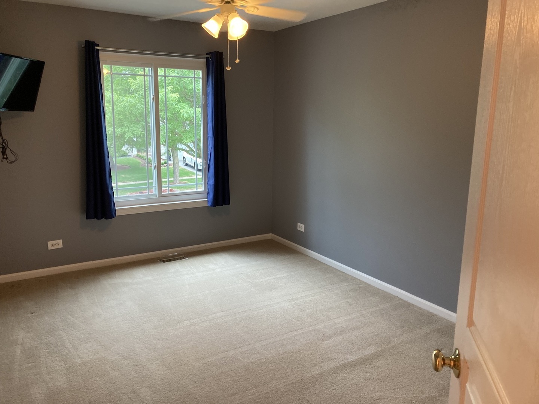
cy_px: 202
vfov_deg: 49.7
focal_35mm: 28
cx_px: 270
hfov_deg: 63.4
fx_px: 436
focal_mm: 3.99
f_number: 1.8
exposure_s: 1/60
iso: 250
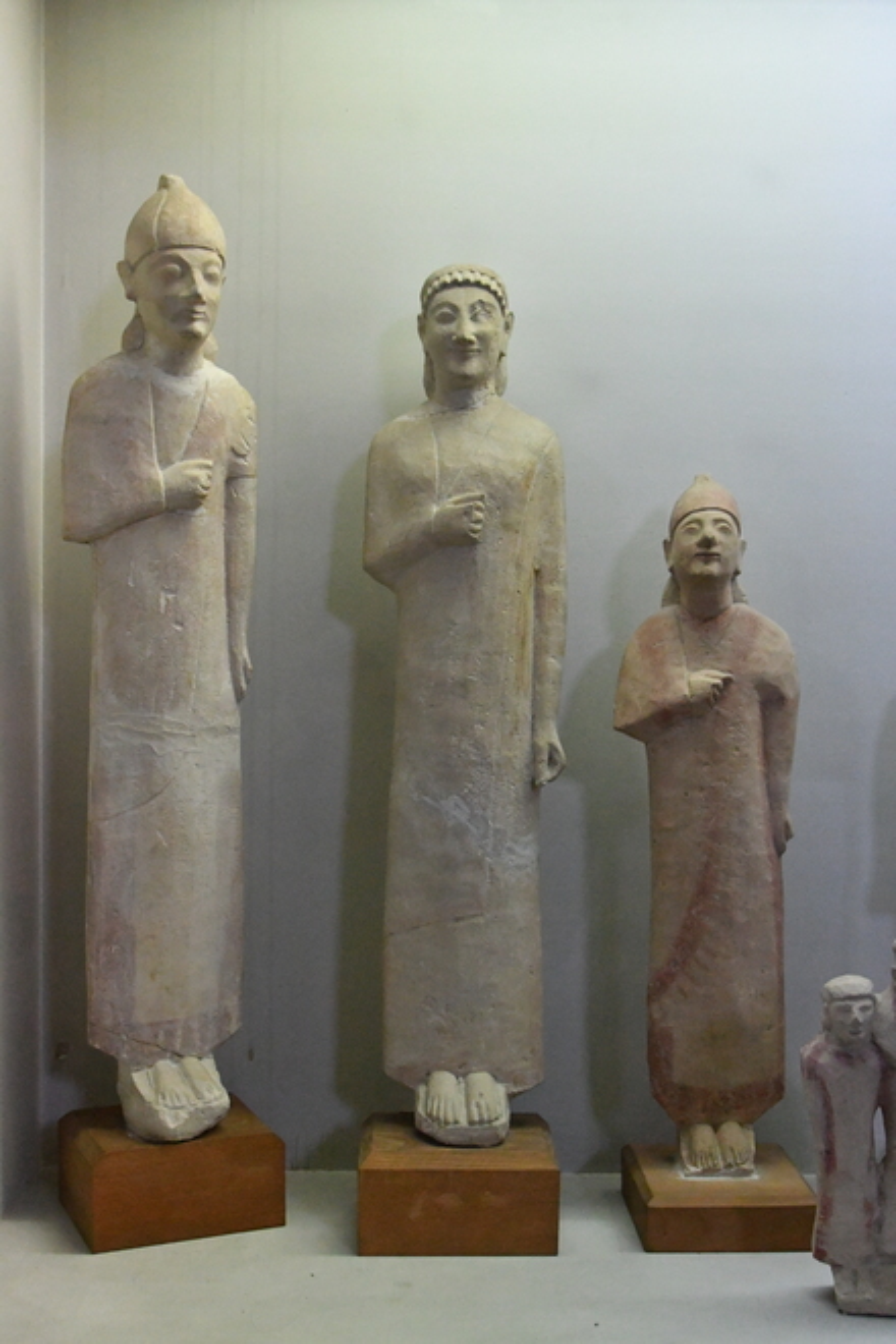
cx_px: 448
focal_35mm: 45
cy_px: 672
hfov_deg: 29.9
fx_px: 1680
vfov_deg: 43.6
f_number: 7.1
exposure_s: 1/320
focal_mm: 30
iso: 8000
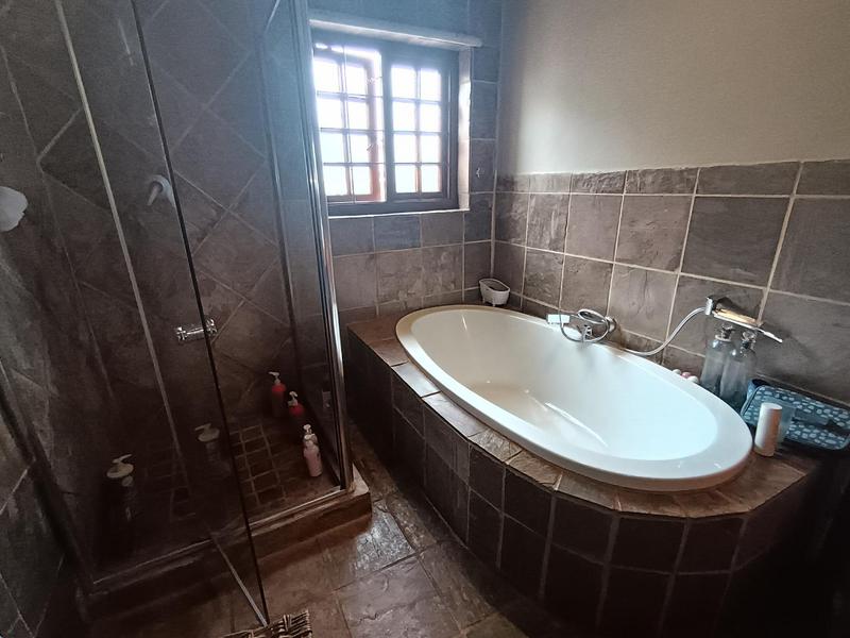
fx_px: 417
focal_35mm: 17
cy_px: 319
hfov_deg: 91.0
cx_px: 425
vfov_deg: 74.7
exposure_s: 1/50
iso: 879
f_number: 2.2
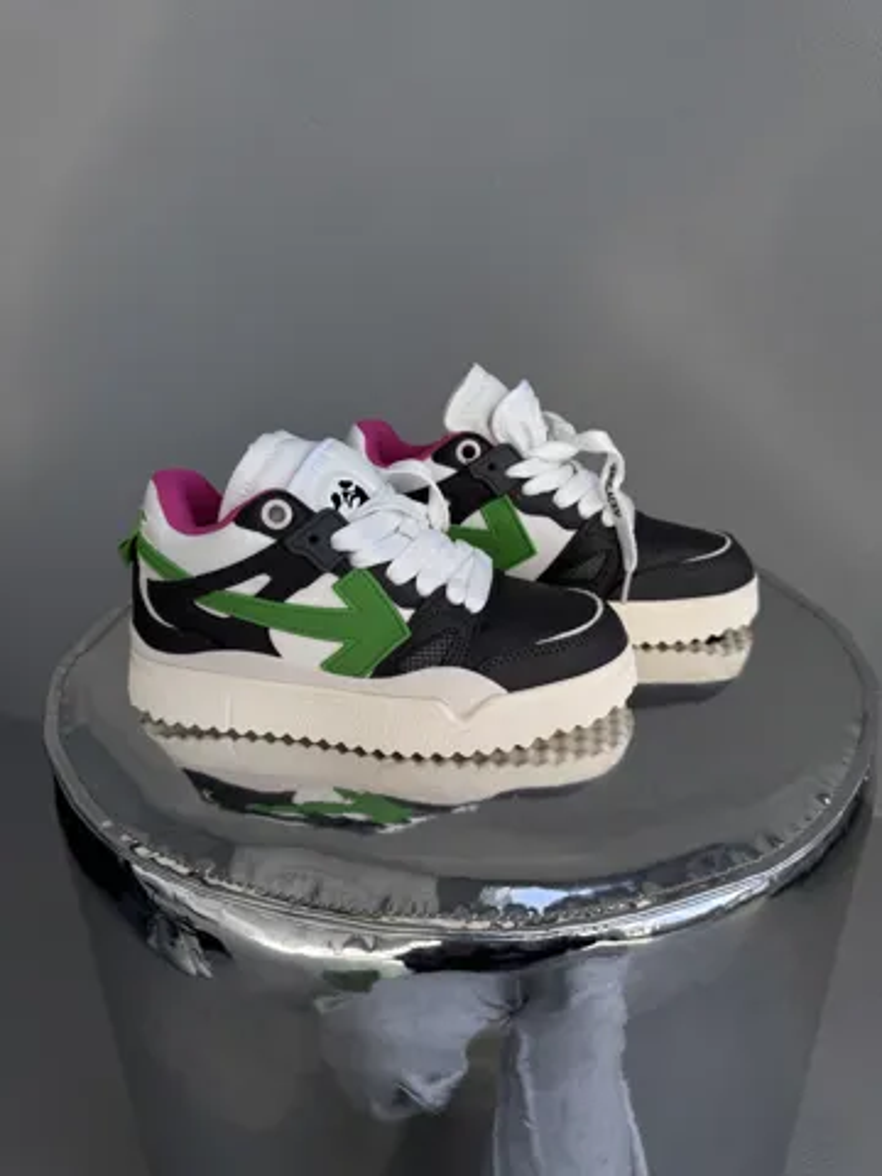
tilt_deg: -23.6
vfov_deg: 71.6
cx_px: 441
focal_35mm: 24
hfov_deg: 56.8
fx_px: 815
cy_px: 588
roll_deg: +2.7
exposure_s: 1/627
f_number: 1.78
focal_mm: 6.76
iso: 80
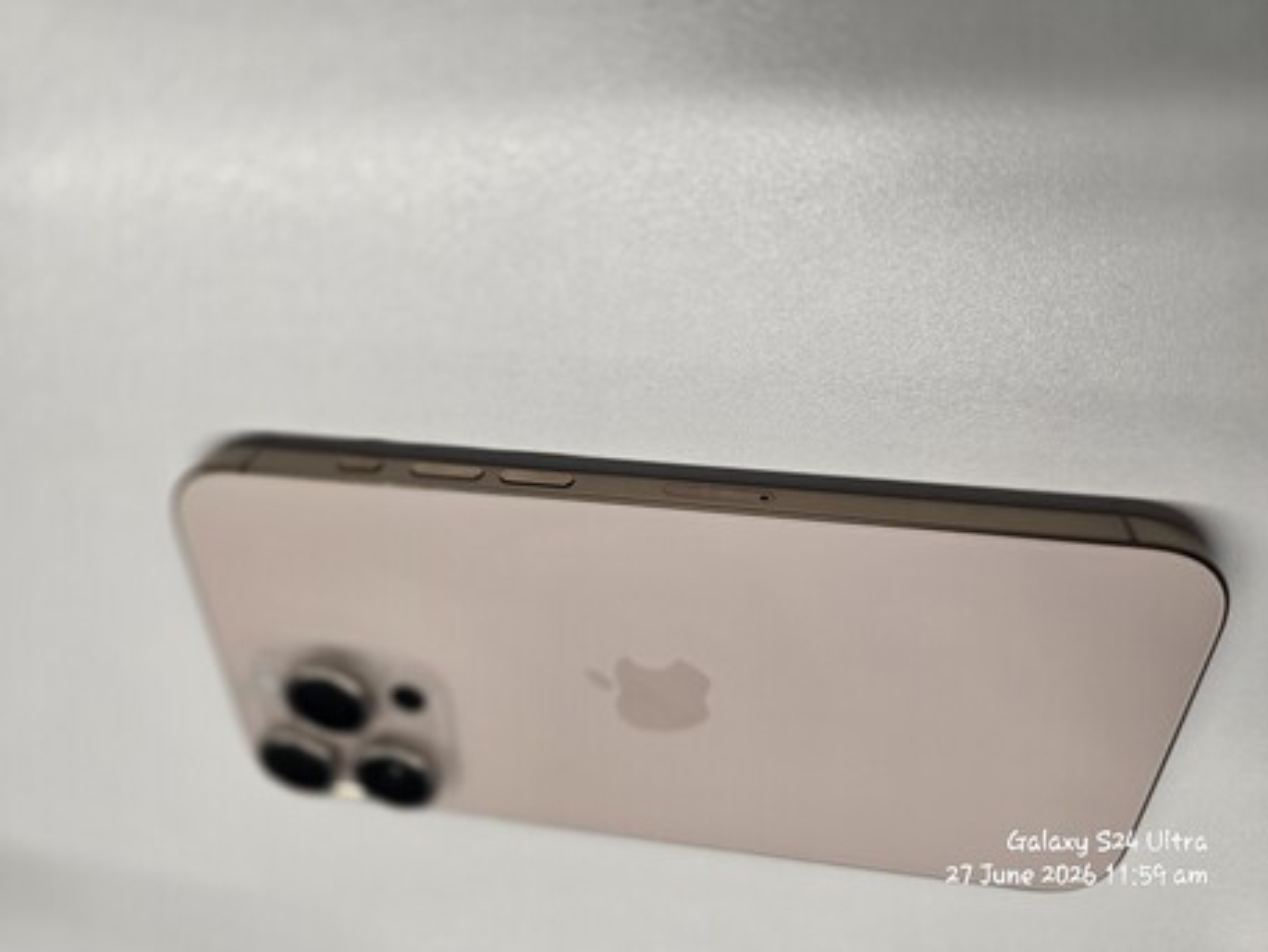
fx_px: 843
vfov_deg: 58.9
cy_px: 476
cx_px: 634
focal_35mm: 23
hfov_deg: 73.9
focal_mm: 6.3
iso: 50
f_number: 1.7
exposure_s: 1/120
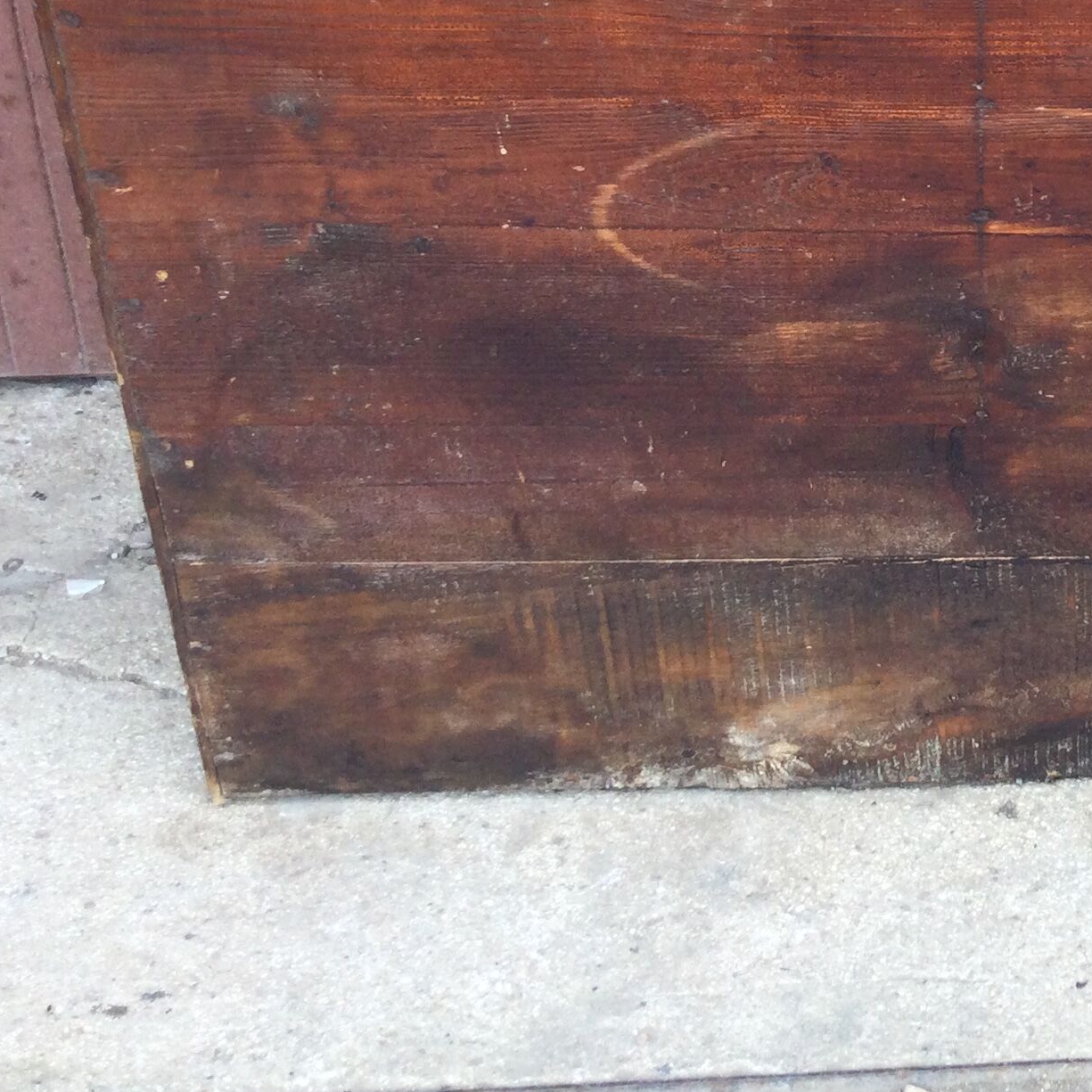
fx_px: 2605
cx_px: 1330
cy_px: 149
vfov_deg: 23.2
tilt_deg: -27.4
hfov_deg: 21.8
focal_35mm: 73
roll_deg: -4.2
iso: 32
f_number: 2.4
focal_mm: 3.3
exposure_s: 1/100
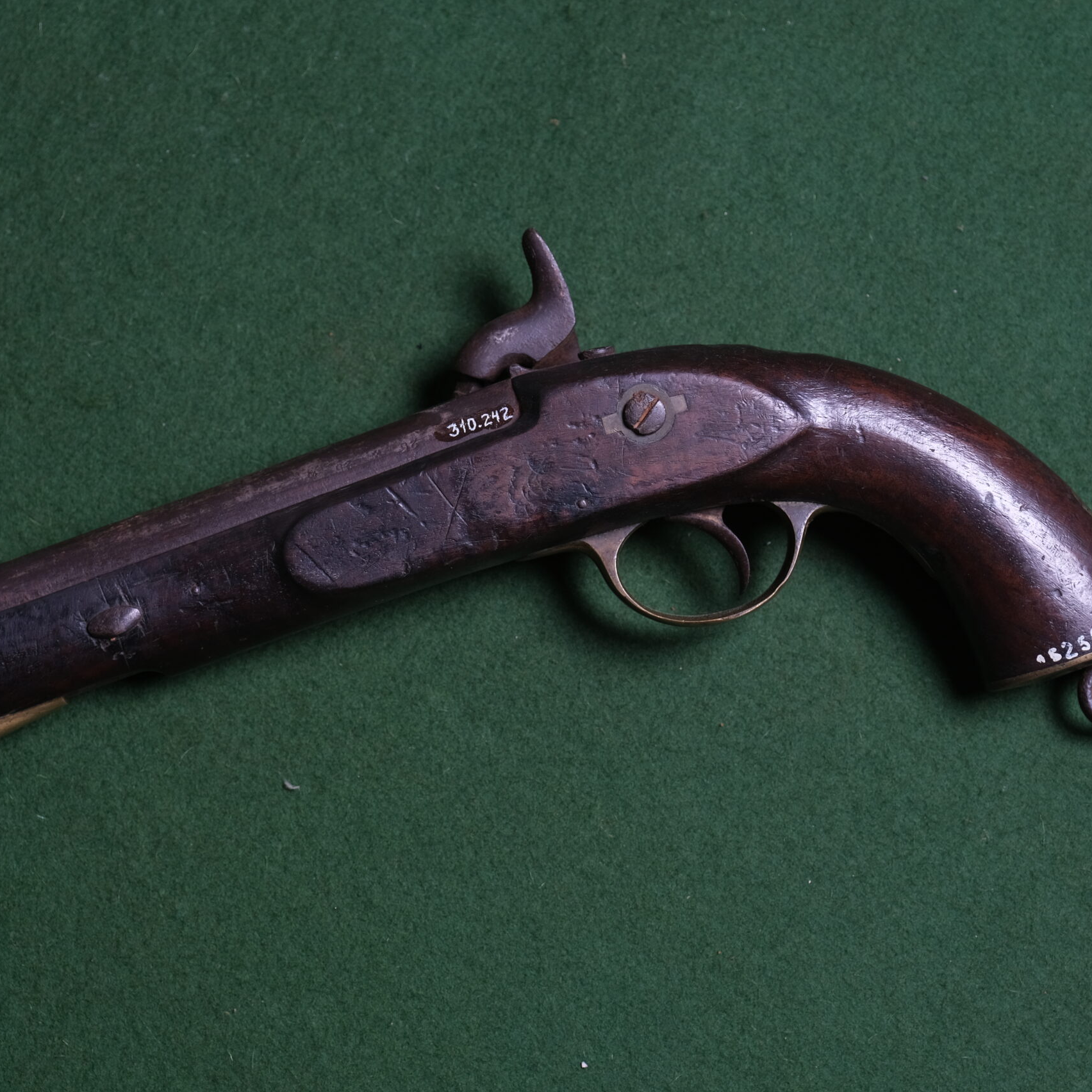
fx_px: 3783
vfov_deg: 16.4
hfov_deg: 16.4
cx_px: 455
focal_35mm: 106
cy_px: 546
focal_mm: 55
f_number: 5
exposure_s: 1/160
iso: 320
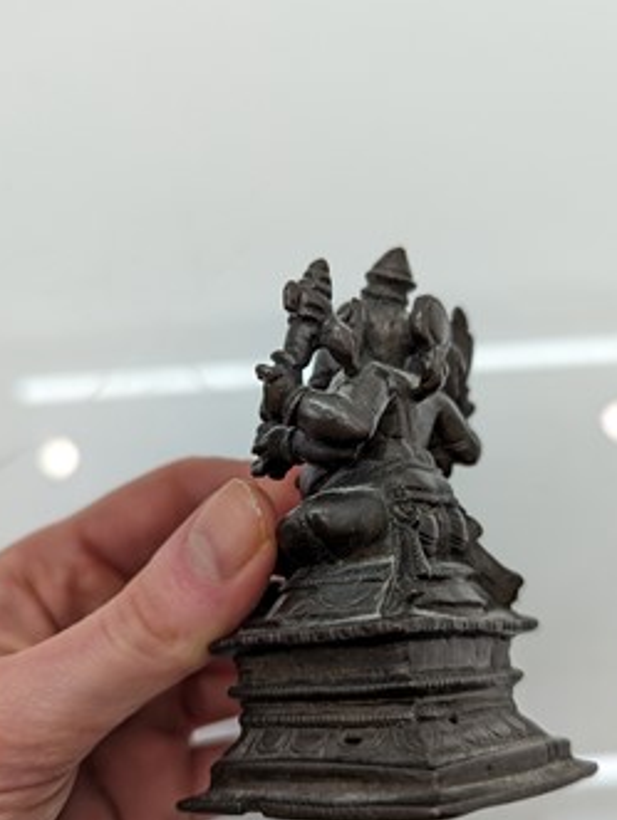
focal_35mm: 29
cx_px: 346
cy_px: 448
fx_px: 688
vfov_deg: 61.5
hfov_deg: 48.2
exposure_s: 1/194
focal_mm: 6.81
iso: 116
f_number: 1.85
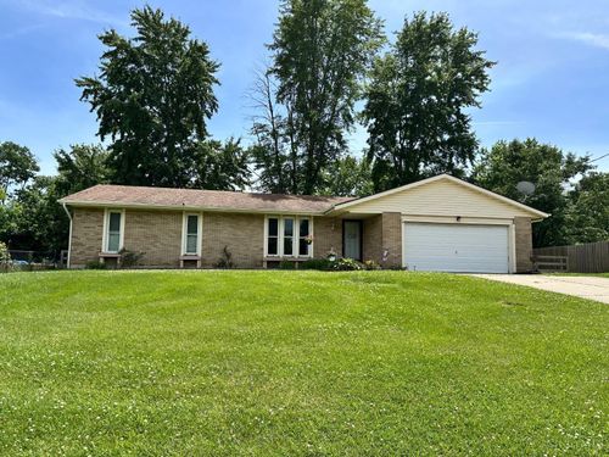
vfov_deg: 56.8
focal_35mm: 24
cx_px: 304
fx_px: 422
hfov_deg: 71.6
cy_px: 228
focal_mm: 6.86
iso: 80
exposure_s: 1/3356
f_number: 1.78
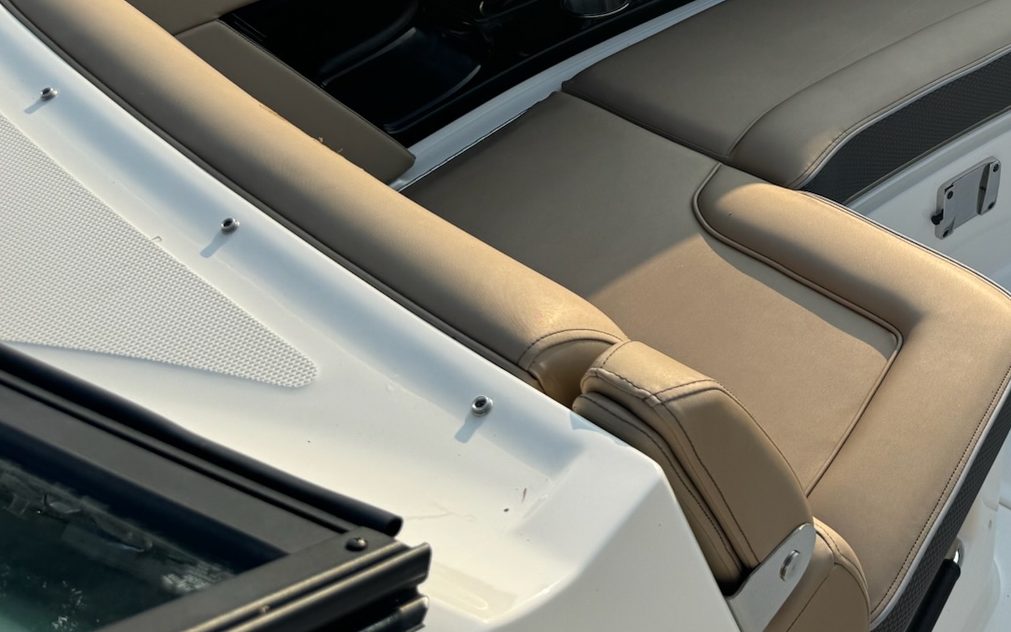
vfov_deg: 26.0
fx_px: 1322
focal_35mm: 48
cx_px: 890
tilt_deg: -29.1
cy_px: 61
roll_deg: -4.3
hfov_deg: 39.2
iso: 80
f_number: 1.78
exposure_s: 1/3597
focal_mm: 6.76
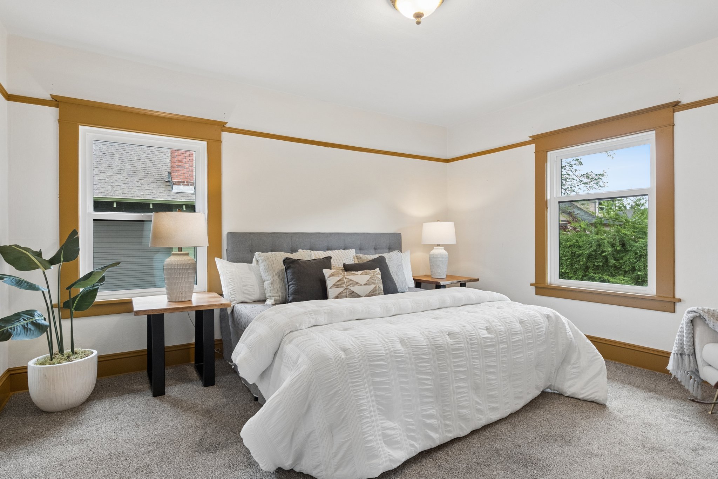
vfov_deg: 67.4
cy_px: 240
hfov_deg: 90.0
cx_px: 359
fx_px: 359
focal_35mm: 18
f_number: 8
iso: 2000
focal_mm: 18
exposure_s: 1/80
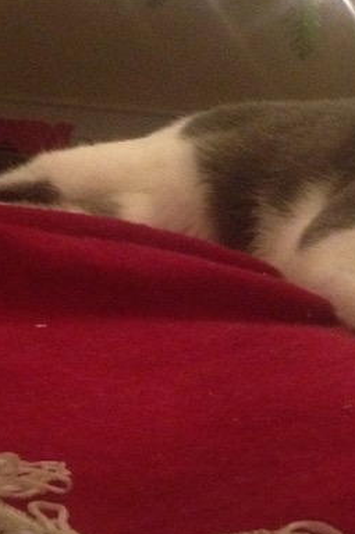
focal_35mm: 95
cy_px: 10
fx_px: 1406
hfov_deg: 14.2
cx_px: 340
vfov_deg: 20.8
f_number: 2.4
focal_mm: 4.28
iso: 500
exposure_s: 1/15
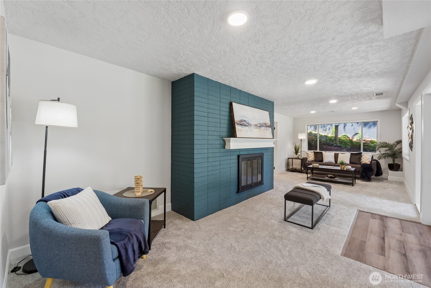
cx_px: 216
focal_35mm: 15
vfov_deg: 77.3
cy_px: 144
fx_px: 180
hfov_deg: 100.4
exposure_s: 1/4
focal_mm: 10
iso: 250
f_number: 9
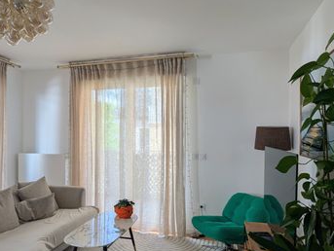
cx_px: 134
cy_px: 140
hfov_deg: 62.9
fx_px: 270
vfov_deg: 49.7
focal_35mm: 28
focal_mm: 2.35
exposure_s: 1/111
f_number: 2.2
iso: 55
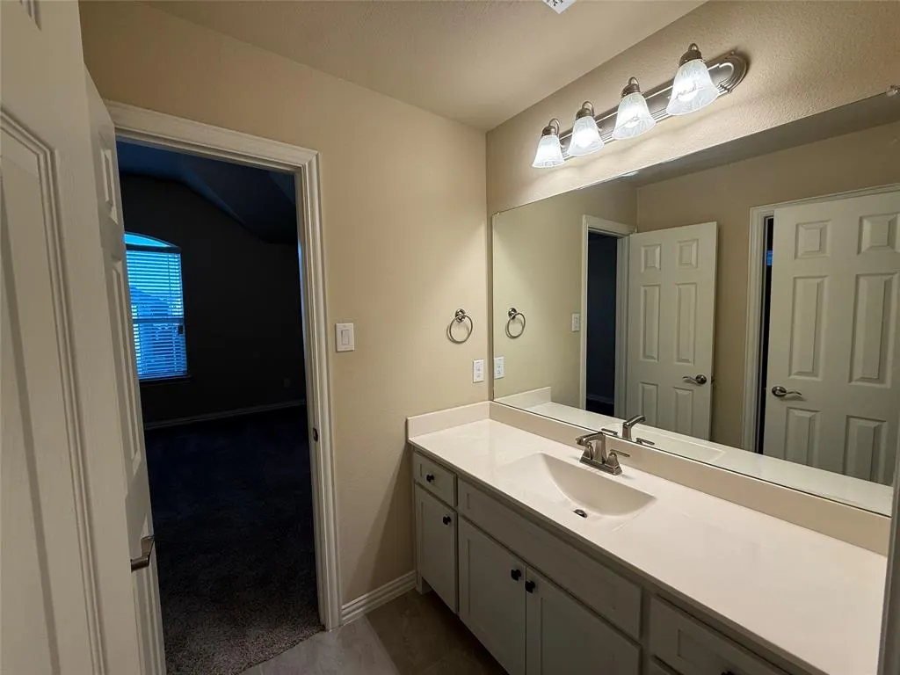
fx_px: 364
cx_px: 450
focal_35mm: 14
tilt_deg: -4.5
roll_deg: -0.1
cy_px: 338
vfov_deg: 85.7
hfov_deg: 102.1
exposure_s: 1/120
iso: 64
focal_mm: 2.22
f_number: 2.2
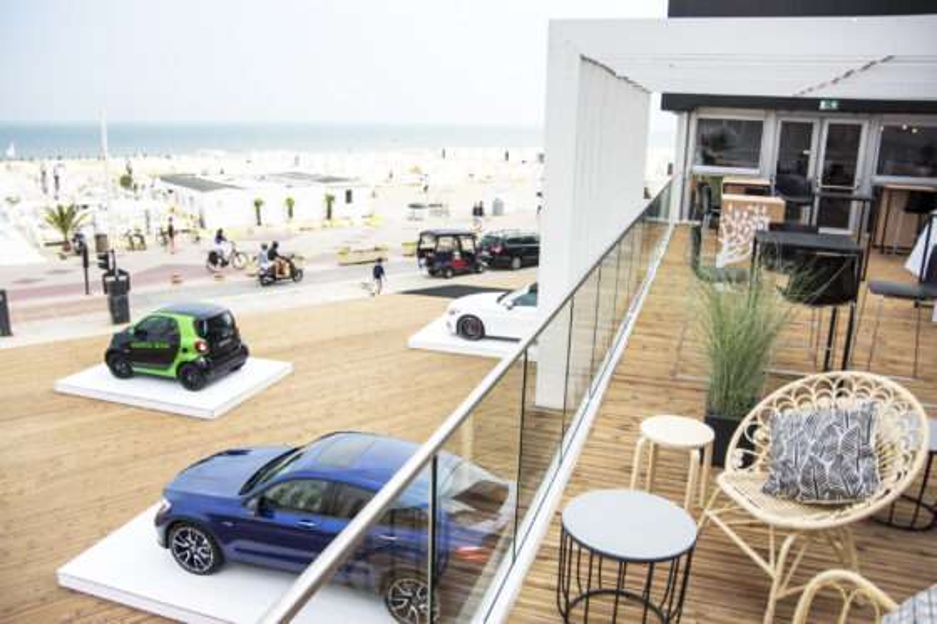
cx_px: 468
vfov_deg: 47.9
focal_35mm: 27
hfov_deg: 67.4
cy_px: 312
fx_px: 703
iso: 200
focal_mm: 18
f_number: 3.5
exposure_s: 1/1000
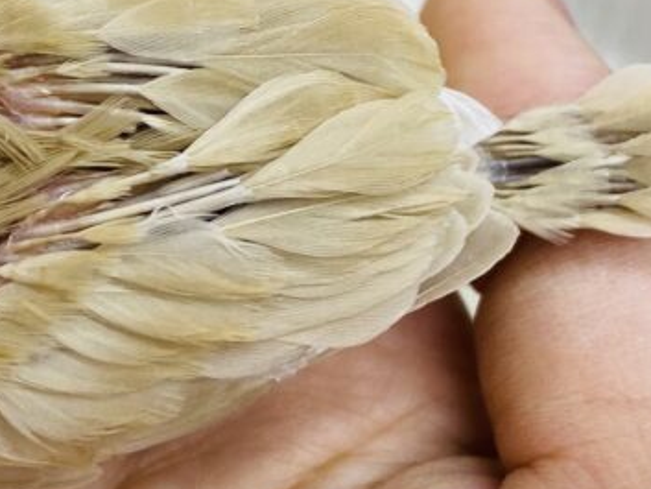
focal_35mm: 85
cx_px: 240
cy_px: 161
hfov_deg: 22.9
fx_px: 1599
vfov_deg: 17.3
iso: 100
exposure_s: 1/100
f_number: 1.8
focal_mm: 4.25
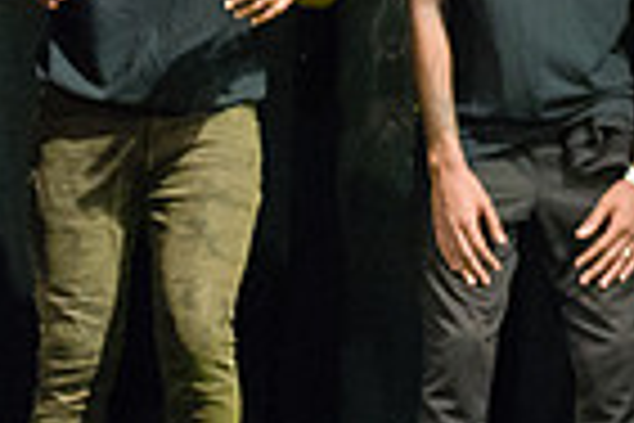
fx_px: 4350
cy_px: 61
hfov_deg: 8.0
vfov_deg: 5.6
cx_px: 1259
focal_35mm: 247
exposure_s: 1/1000
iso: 4000
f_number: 2.8
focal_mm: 56
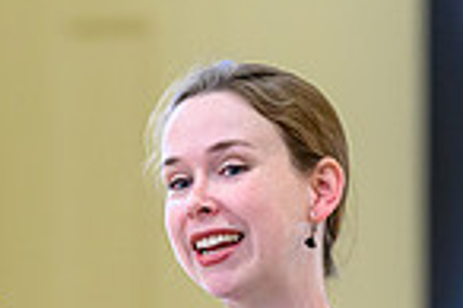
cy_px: 472
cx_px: 247
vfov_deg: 2.5
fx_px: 7117
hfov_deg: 3.7
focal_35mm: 554
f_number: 1.8
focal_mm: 135
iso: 3200
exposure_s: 1/640
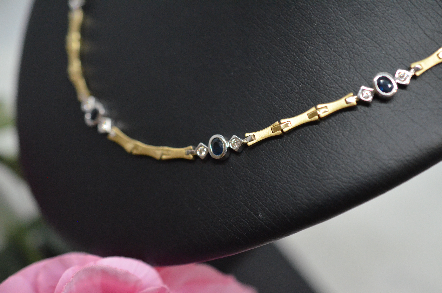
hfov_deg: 33.5
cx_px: 221
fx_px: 735
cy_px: 146
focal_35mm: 60
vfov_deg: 22.5
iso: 3200
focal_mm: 40
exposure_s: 1/2000
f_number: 4
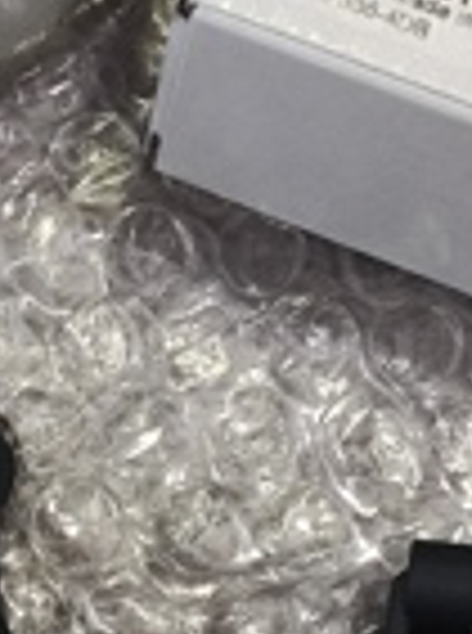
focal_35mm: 58
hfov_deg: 24.7
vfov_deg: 32.4
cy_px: 126
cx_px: 101
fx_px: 1059
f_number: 1.79
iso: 689
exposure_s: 1/50
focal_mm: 4.74
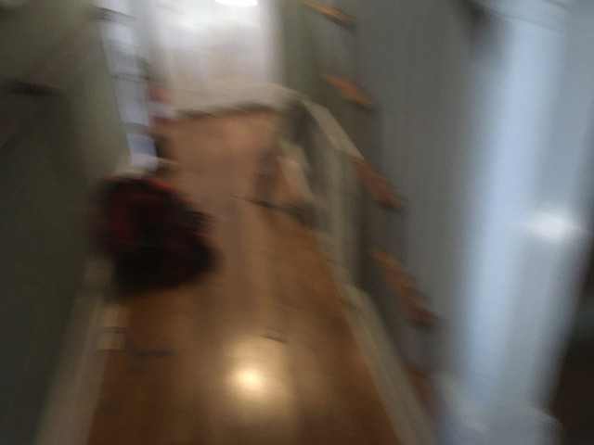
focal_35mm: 29
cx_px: 297
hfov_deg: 61.7
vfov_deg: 48.2
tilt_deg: -23.2
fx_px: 498
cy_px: 222
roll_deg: +0.4
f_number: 2.2
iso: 400
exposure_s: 1/15
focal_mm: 4.15
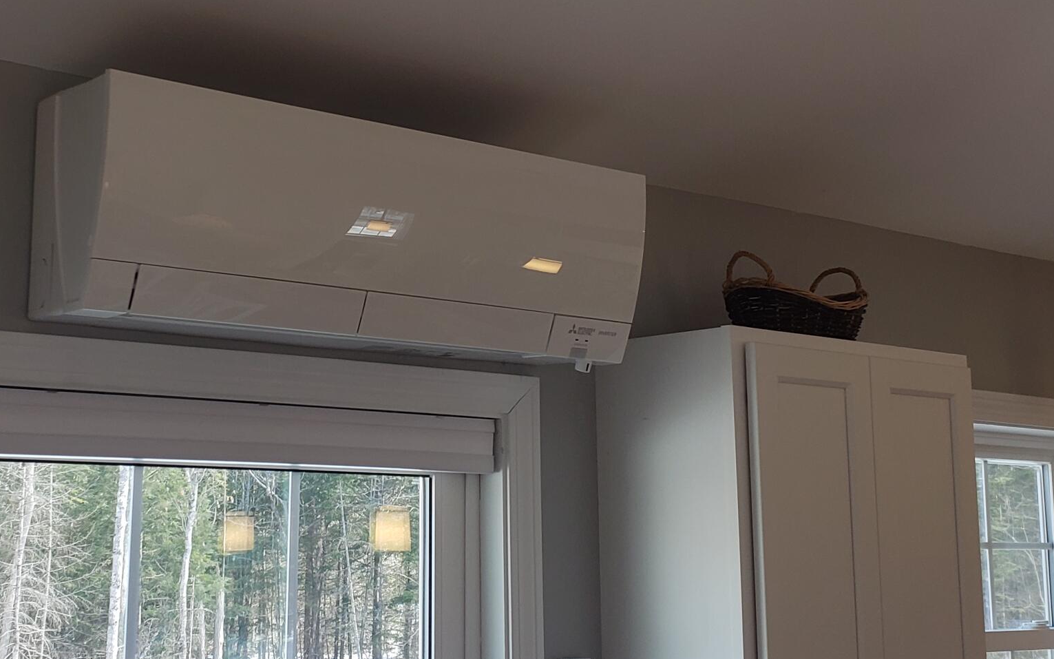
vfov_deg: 23.9
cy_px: 231
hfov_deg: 37.4
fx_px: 1551
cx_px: 412
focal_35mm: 54
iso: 80
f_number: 2.4
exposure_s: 1/120
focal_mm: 4.3
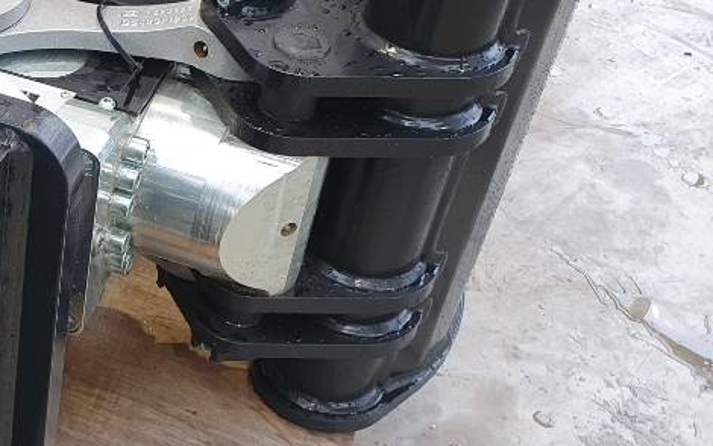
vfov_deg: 21.6
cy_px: 194
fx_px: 1166
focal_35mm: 60
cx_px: -62
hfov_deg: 30.6
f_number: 2.4
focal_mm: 4.32
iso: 125
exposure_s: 1/100
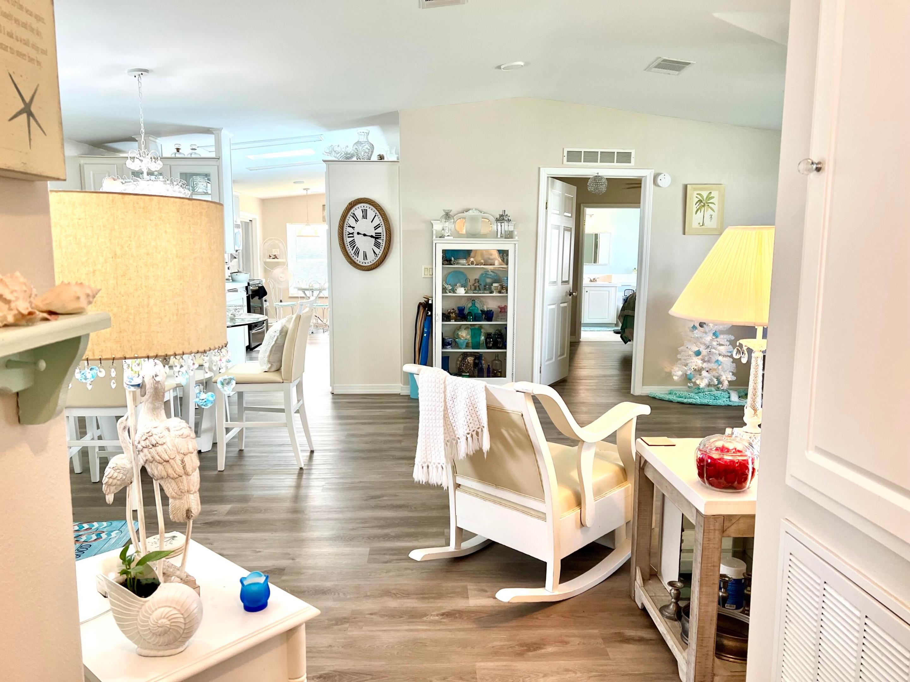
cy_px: 341
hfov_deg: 67.3
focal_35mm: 26
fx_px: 683
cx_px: 455
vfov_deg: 53.1
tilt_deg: -8.6
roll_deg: -0.4
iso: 100
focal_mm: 5.7
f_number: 1.5
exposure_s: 1/120
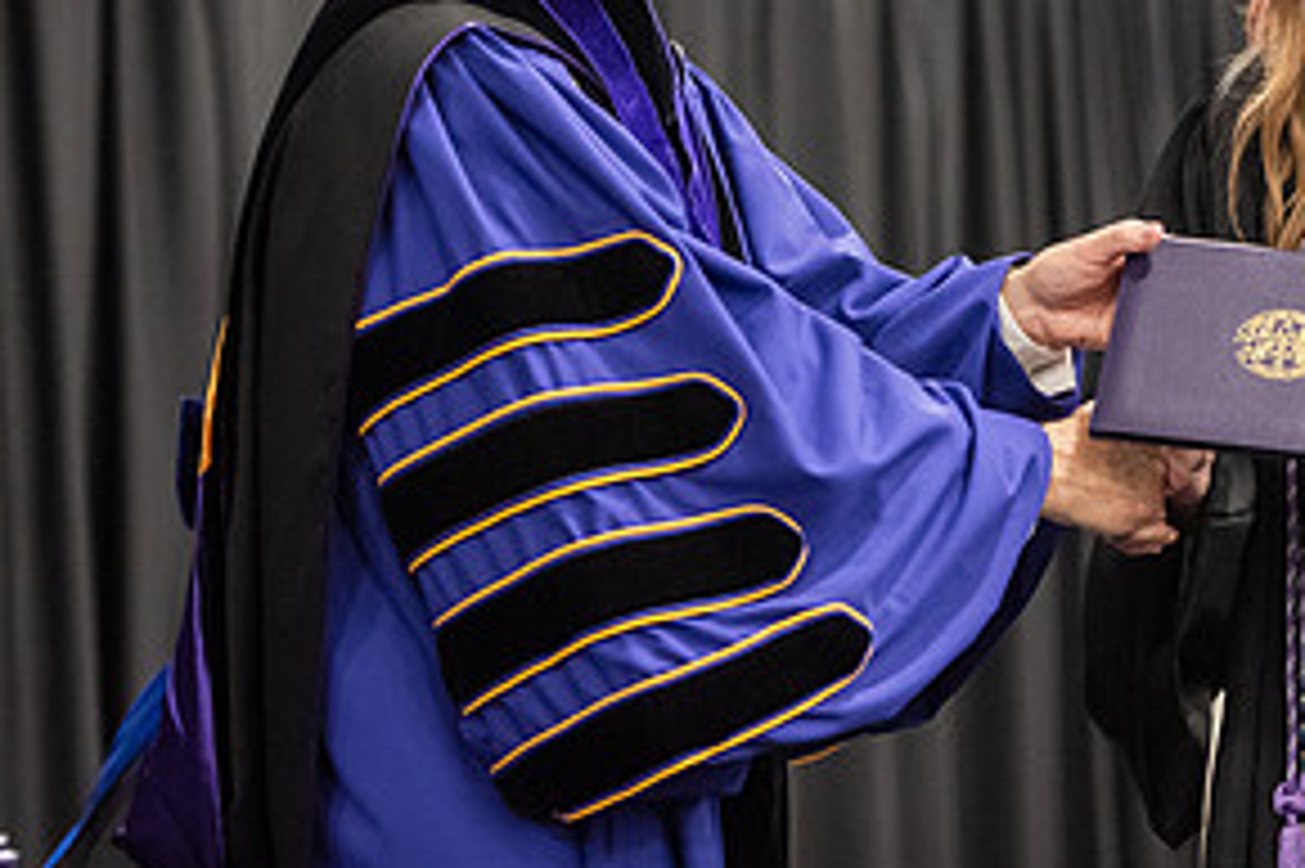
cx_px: 936
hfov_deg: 10.3
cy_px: 34
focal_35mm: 200
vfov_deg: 6.8
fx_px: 7246
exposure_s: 1/200
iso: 3200
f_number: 3.2
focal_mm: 100
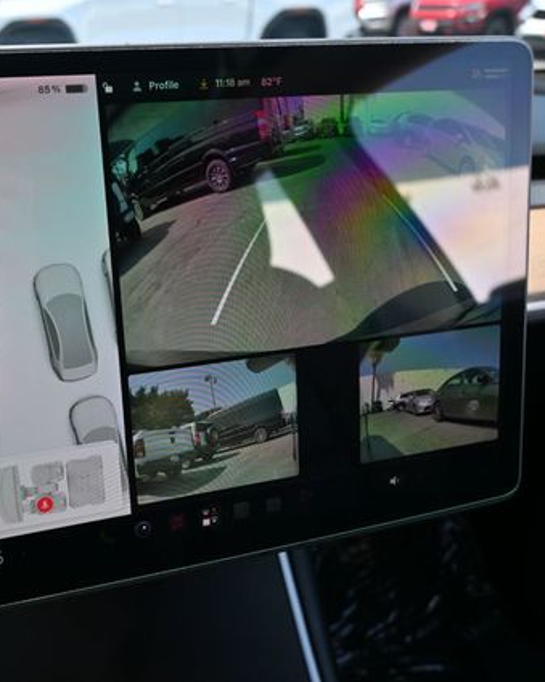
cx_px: 117
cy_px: 341
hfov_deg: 41.7
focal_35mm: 34
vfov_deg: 52.9
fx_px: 686
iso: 250
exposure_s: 1/250
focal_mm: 16
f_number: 4
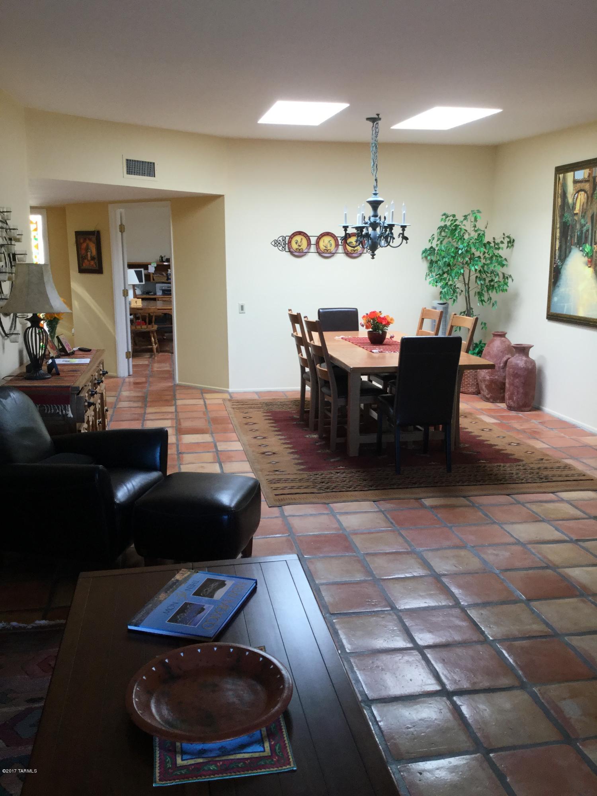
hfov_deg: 45.4
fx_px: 713
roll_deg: -1.3
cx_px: 298
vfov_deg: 58.4
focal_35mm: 31
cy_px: 398
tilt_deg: -12.8
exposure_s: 1/40
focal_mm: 3.3
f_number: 2.4
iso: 25
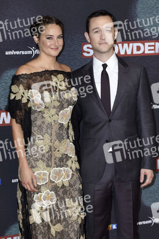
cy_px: 120
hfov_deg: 23.7
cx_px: 80
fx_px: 378
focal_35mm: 57
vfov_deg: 35.1
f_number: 5.6
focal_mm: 38
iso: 400
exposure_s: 1/200
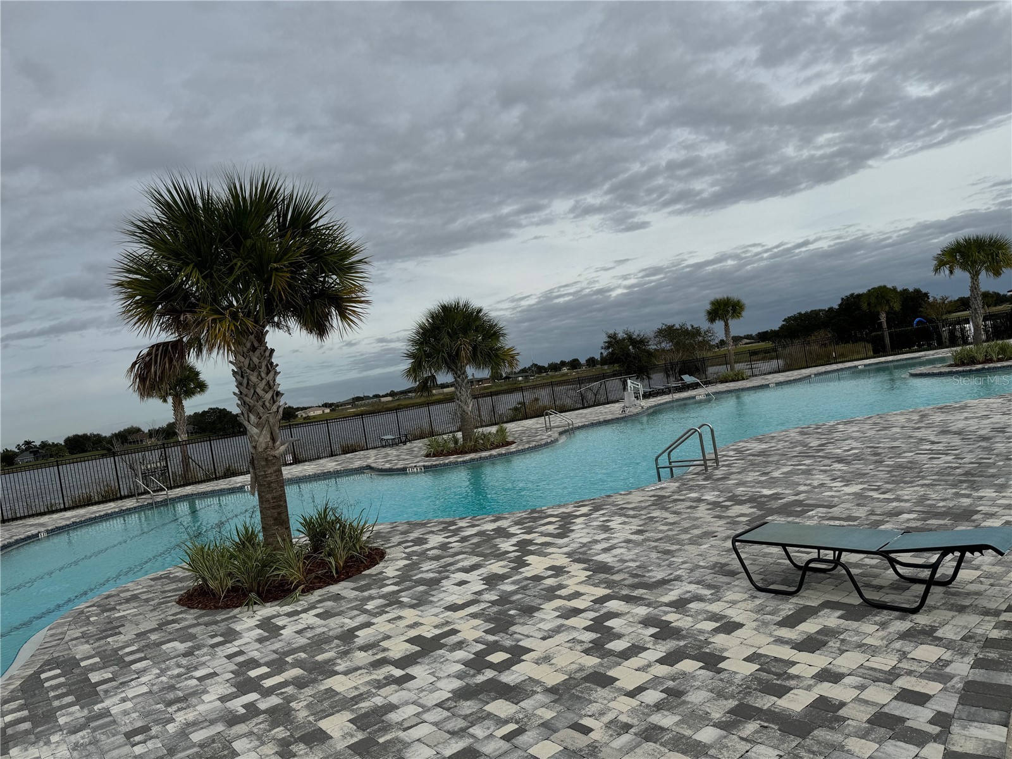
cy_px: 380
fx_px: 702
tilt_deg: -1.2
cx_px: 506
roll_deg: +7.7
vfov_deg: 56.8
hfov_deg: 71.6
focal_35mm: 24
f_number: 1.78
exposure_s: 1/9009
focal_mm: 6.86
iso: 80
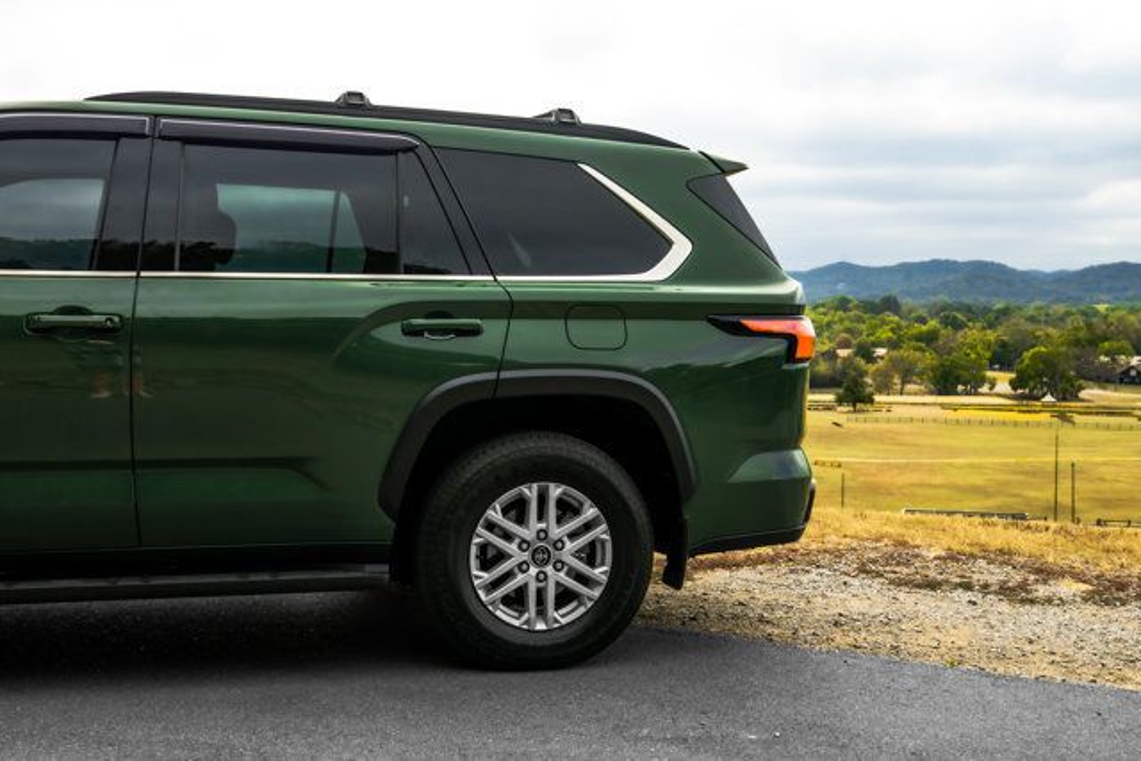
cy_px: 380
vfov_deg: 29.3
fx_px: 1458
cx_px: 570
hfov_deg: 42.7
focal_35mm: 46
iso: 640
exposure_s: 1/1000
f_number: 9
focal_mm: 46
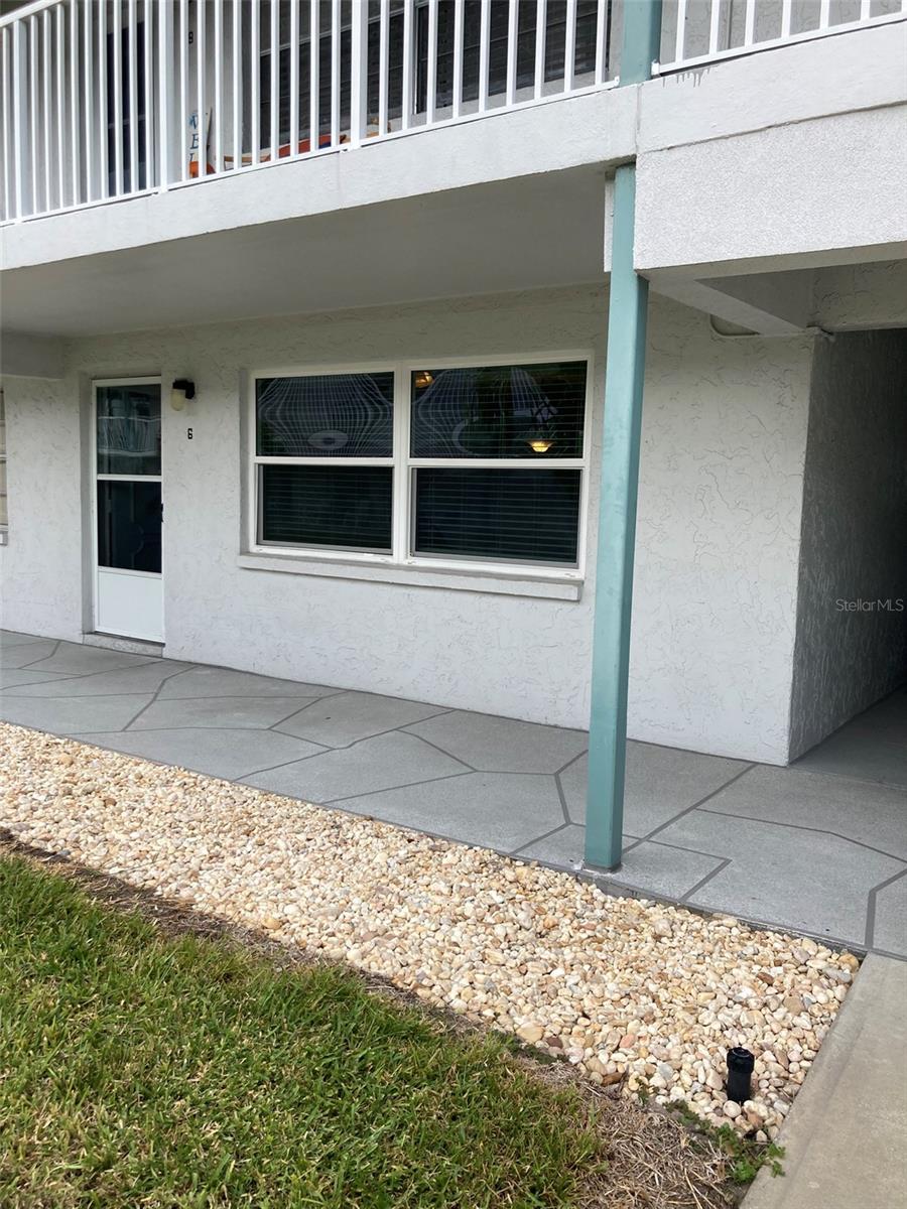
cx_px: 454
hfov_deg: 49.7
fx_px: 978
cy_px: 604
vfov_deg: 63.4
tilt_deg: -6.0
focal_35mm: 28
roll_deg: -1.9
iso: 20
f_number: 1.8
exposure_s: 1/516
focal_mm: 3.99
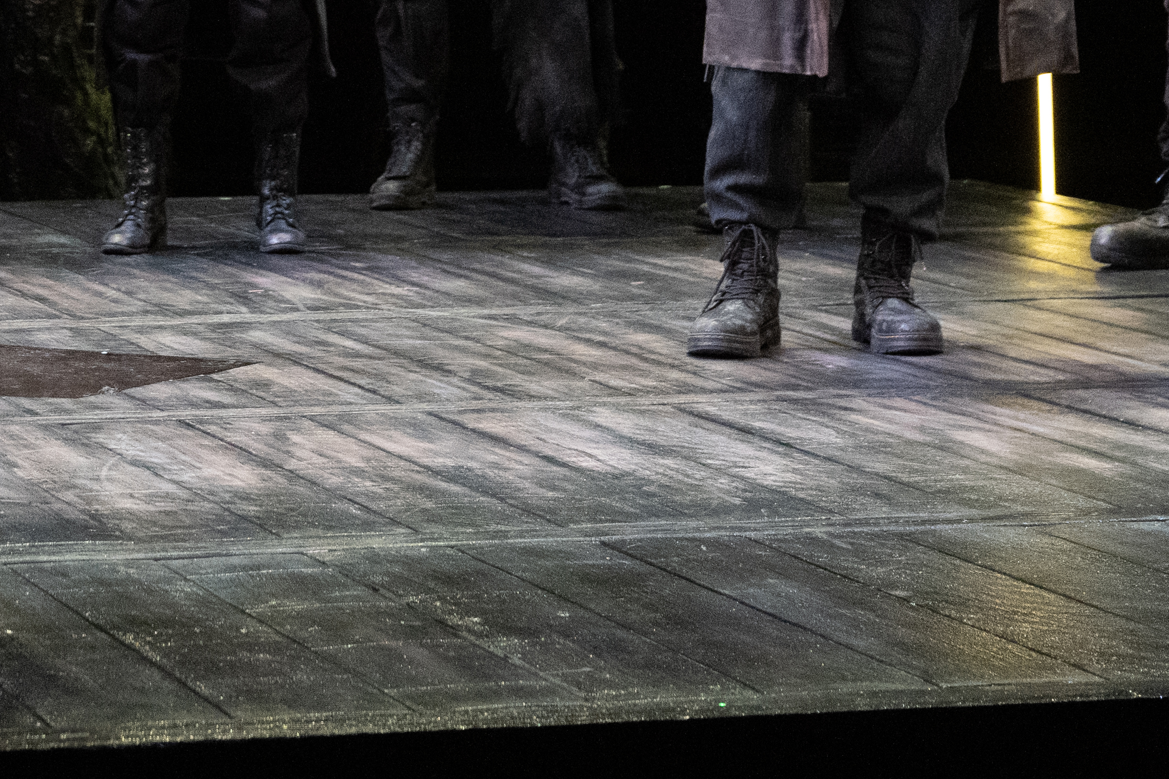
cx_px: -61
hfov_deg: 13.4
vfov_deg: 8.8
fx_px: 4903
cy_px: -552
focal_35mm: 151
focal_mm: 43
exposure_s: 1/250
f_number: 4
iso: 5000
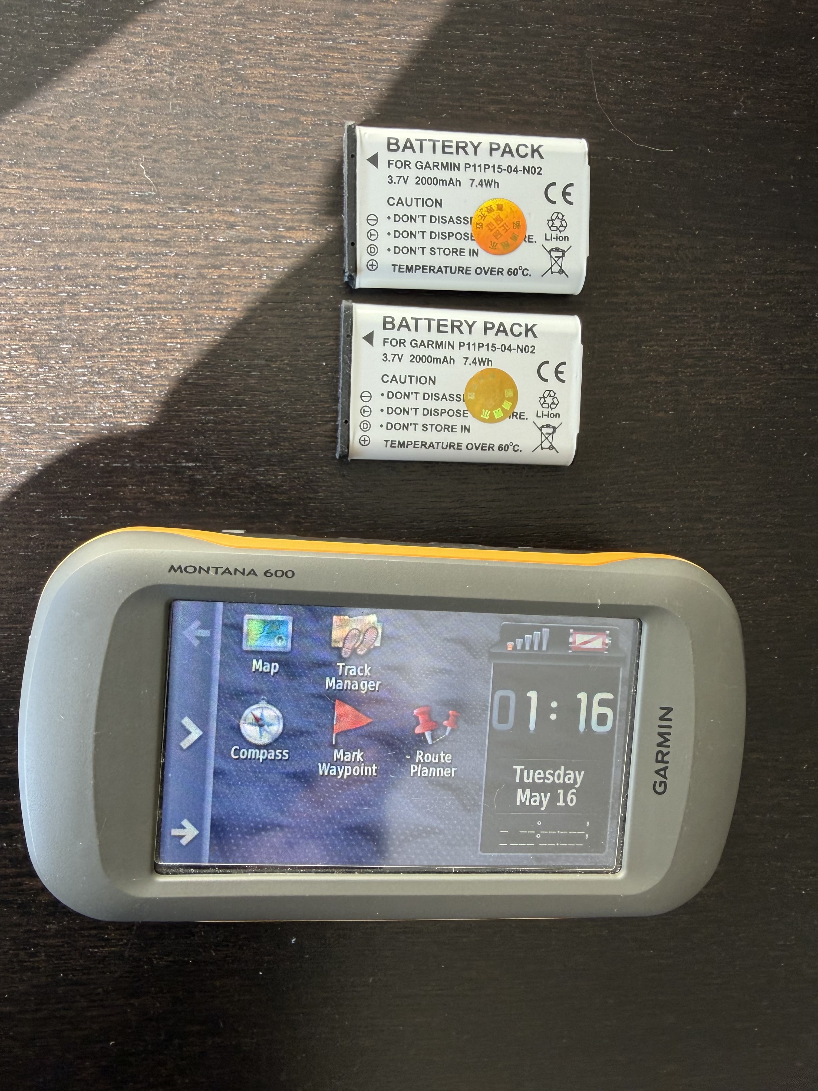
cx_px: 409
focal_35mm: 24
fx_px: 756
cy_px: 546
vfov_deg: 71.6
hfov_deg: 56.8
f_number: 2.2
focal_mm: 2.22
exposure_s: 1/121
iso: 100
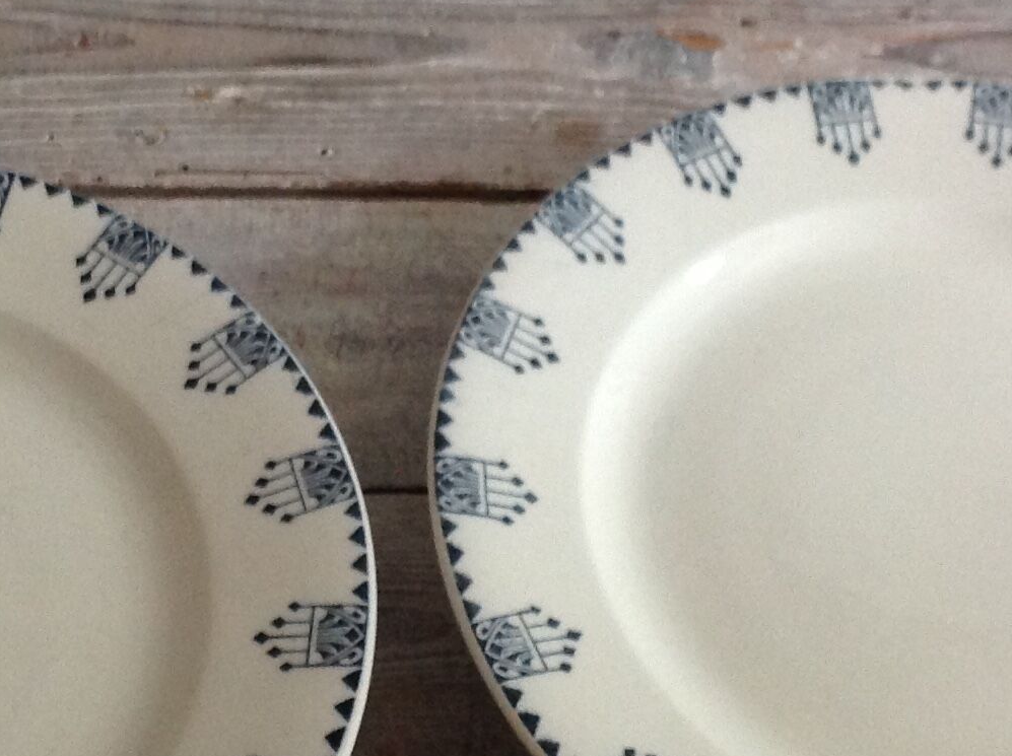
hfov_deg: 21.5
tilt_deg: -50.7
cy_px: 308
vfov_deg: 16.2
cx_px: 354
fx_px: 2657
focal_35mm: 91
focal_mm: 4.28
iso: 200
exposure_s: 1/15
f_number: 2.4
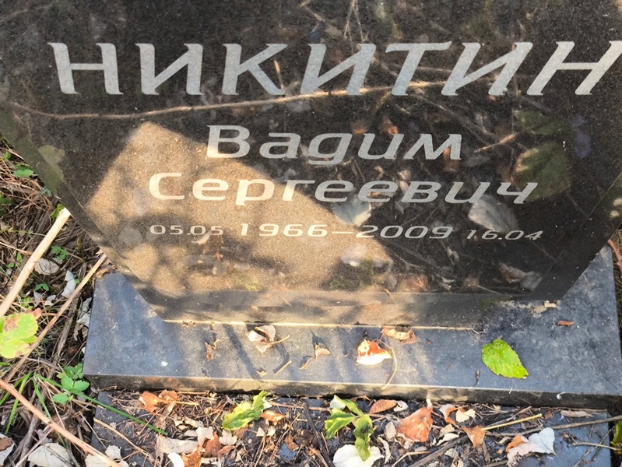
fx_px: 899
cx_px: 311
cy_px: 234
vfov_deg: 29.1
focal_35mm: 50
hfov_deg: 38.2
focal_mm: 4.71
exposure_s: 1/50
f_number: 1.7
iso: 125
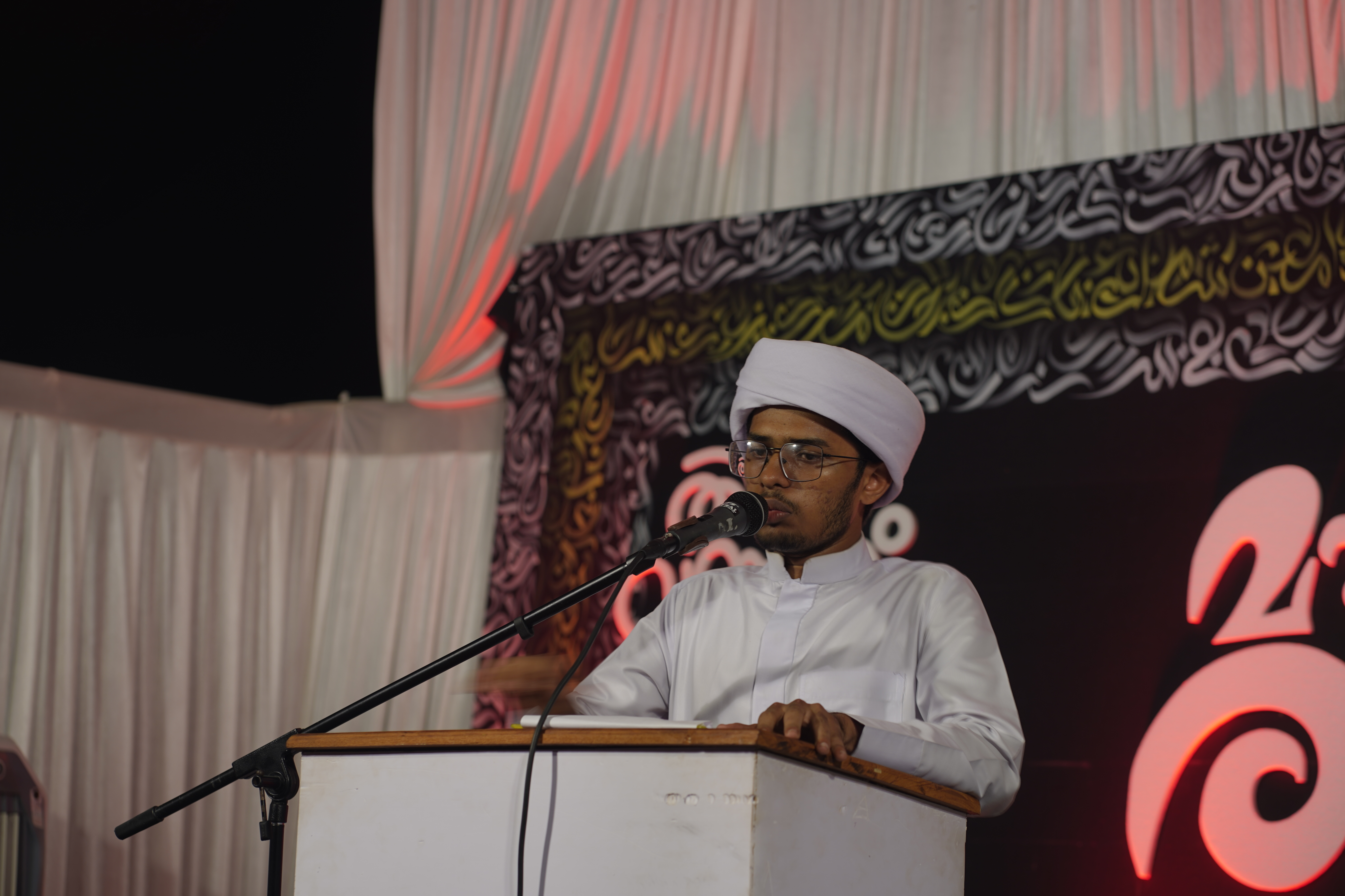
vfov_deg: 16.1
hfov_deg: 23.9
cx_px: 672
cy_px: 448
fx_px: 3175
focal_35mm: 85
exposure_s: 1/20
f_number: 4
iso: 64
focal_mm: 85
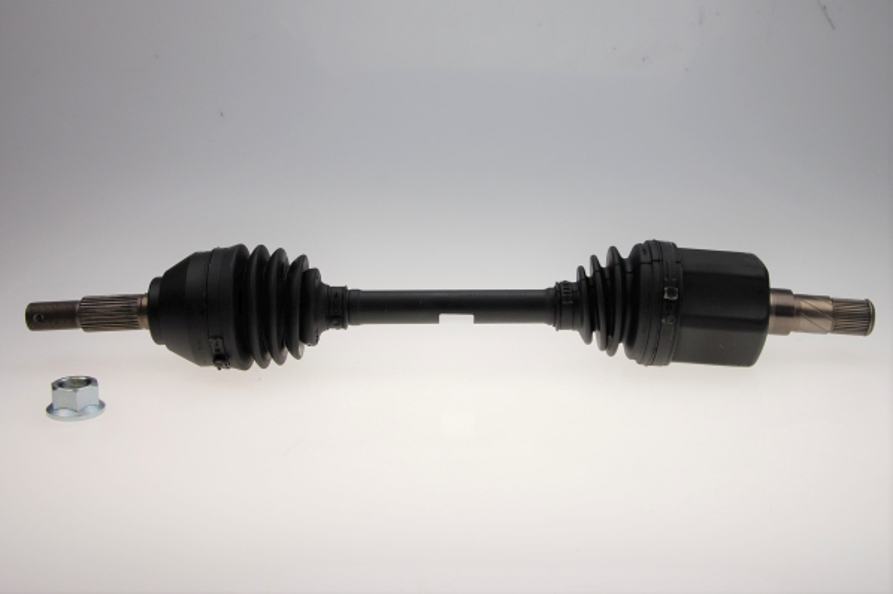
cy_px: 297
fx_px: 1116
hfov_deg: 43.6
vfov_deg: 29.8
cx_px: 446
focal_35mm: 45
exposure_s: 1/250
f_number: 8
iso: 200
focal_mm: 30
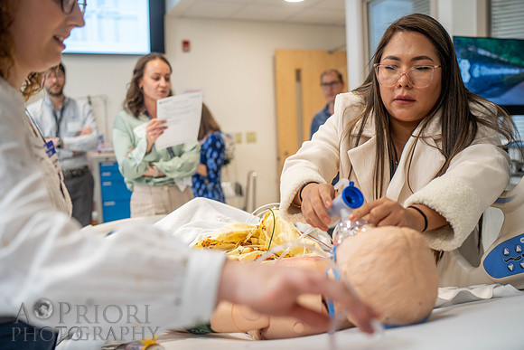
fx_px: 510
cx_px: 262
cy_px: 175
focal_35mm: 35
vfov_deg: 37.9
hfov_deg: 54.4
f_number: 2.2
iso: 1000
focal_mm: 35
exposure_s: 1/320
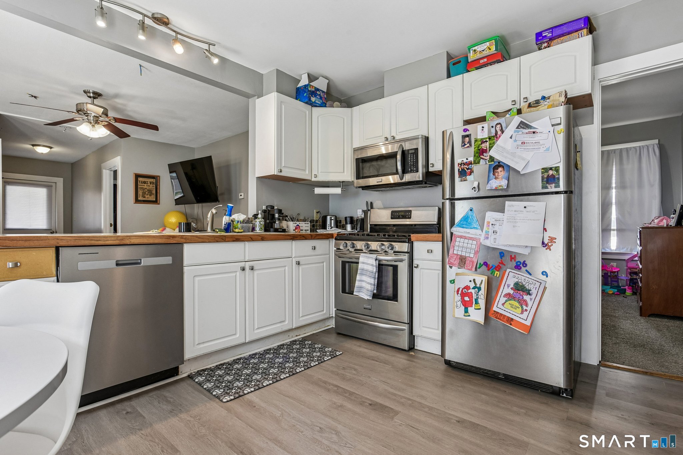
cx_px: 342
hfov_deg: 93.3
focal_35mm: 17
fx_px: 322
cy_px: 228
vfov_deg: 70.4
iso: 400
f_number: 11
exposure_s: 1/15
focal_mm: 17
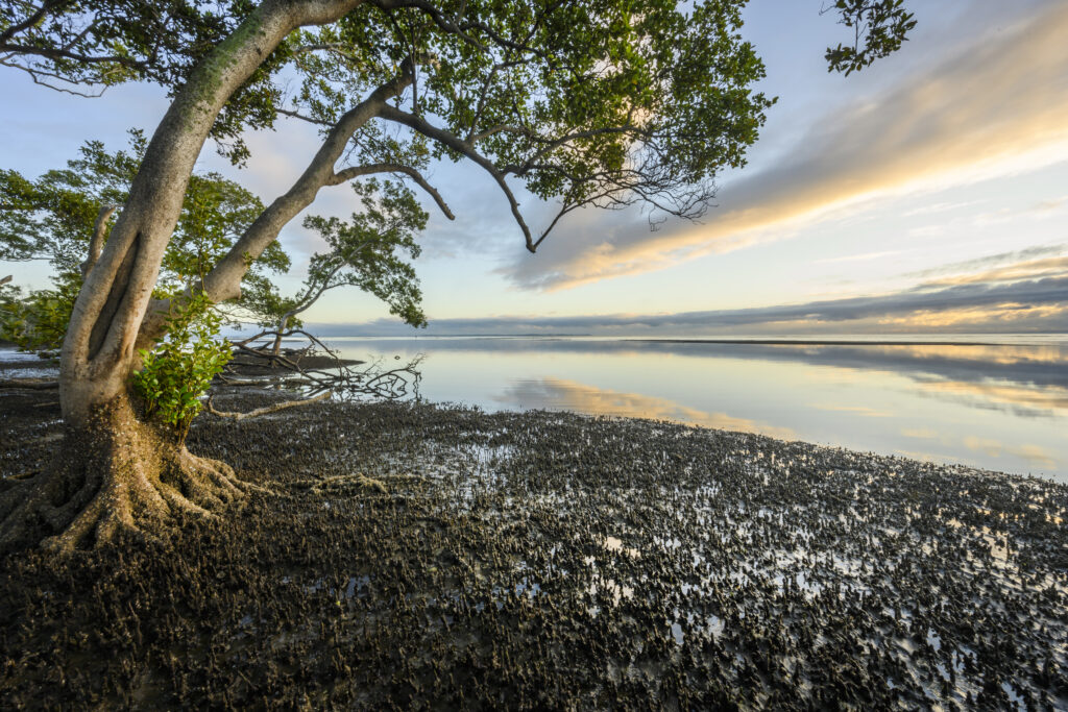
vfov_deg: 81.2
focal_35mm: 14
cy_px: 356
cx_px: 534
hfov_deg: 104.2
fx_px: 415
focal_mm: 14
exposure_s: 1/4
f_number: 22
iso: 100
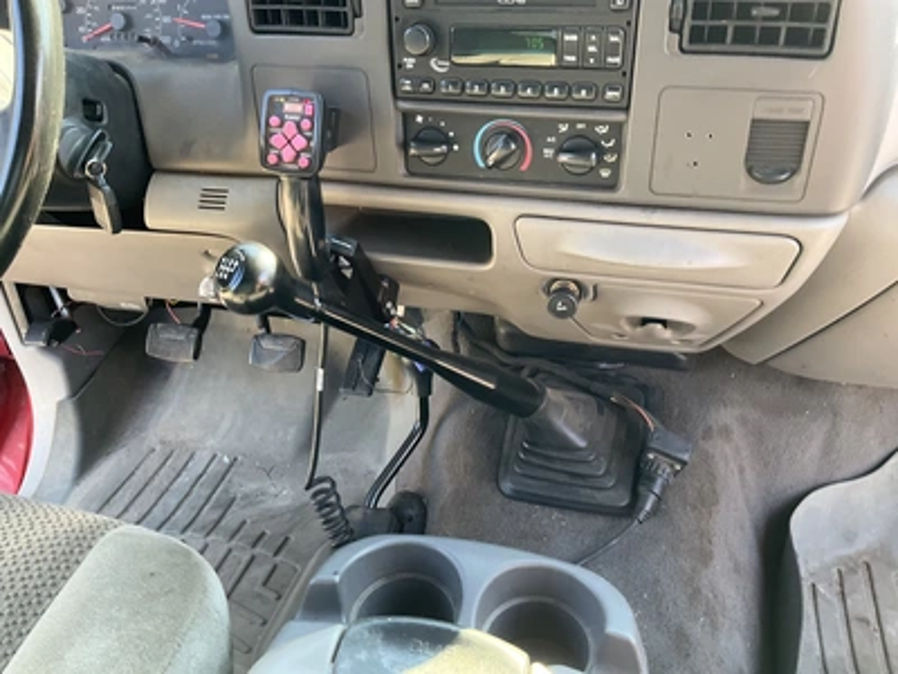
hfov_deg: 61.7
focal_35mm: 29
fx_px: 752
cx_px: 449
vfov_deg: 48.2
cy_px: 337
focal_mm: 3
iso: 64
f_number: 1.8
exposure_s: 1/85
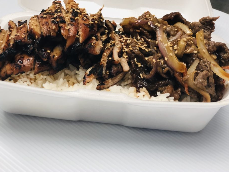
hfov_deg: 30.3
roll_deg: -6.2
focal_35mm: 64
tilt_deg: -33.2
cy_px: 85
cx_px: 111
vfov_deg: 22.9
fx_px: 423
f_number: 2.8
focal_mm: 6.6
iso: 100
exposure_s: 1/30
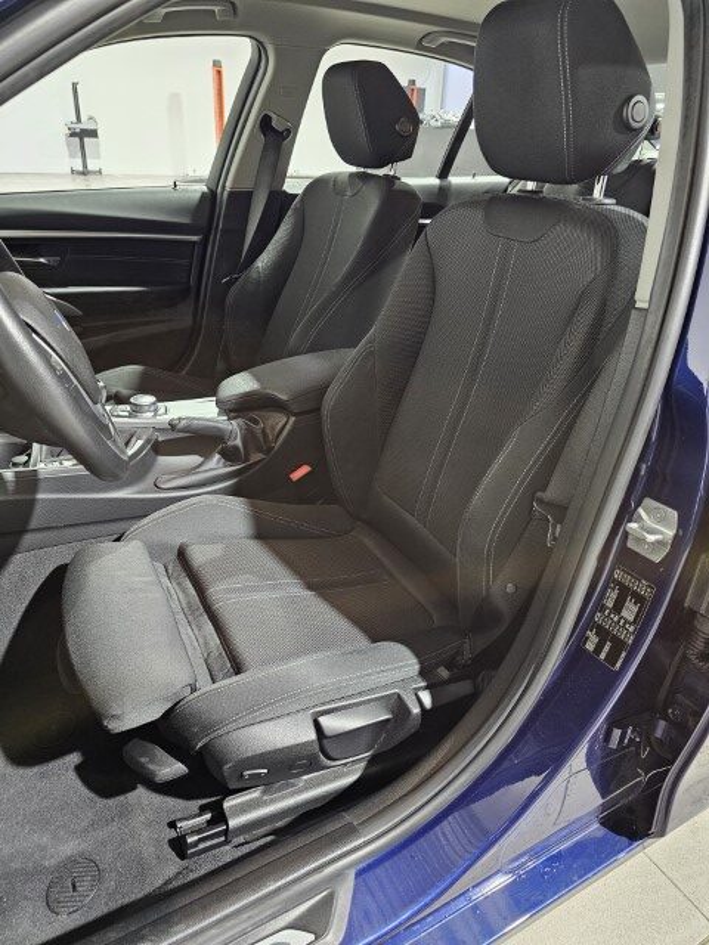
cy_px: 472
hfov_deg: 58.9
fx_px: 628
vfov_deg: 73.9
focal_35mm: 23
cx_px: 354
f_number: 1.7
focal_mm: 6.3
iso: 640
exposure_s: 1/33
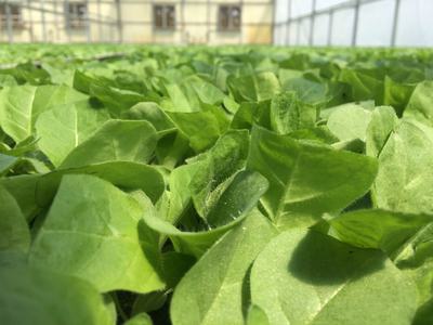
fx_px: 363
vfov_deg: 48.2
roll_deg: -0.9
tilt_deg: -17.4
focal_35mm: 29
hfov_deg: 61.7
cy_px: 162
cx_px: 216
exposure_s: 1/1244
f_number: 2.2
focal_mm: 4.15
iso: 32
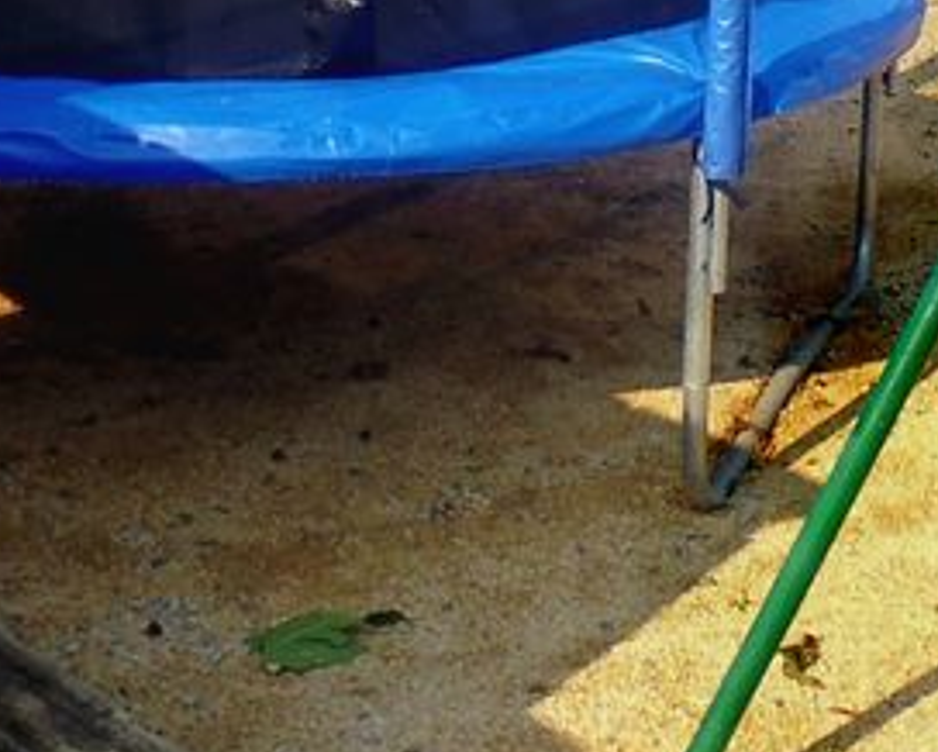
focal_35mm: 86
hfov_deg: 21.9
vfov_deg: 17.2
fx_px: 2389
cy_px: -97
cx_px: 786
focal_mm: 4.3
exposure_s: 1/80
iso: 160
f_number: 9
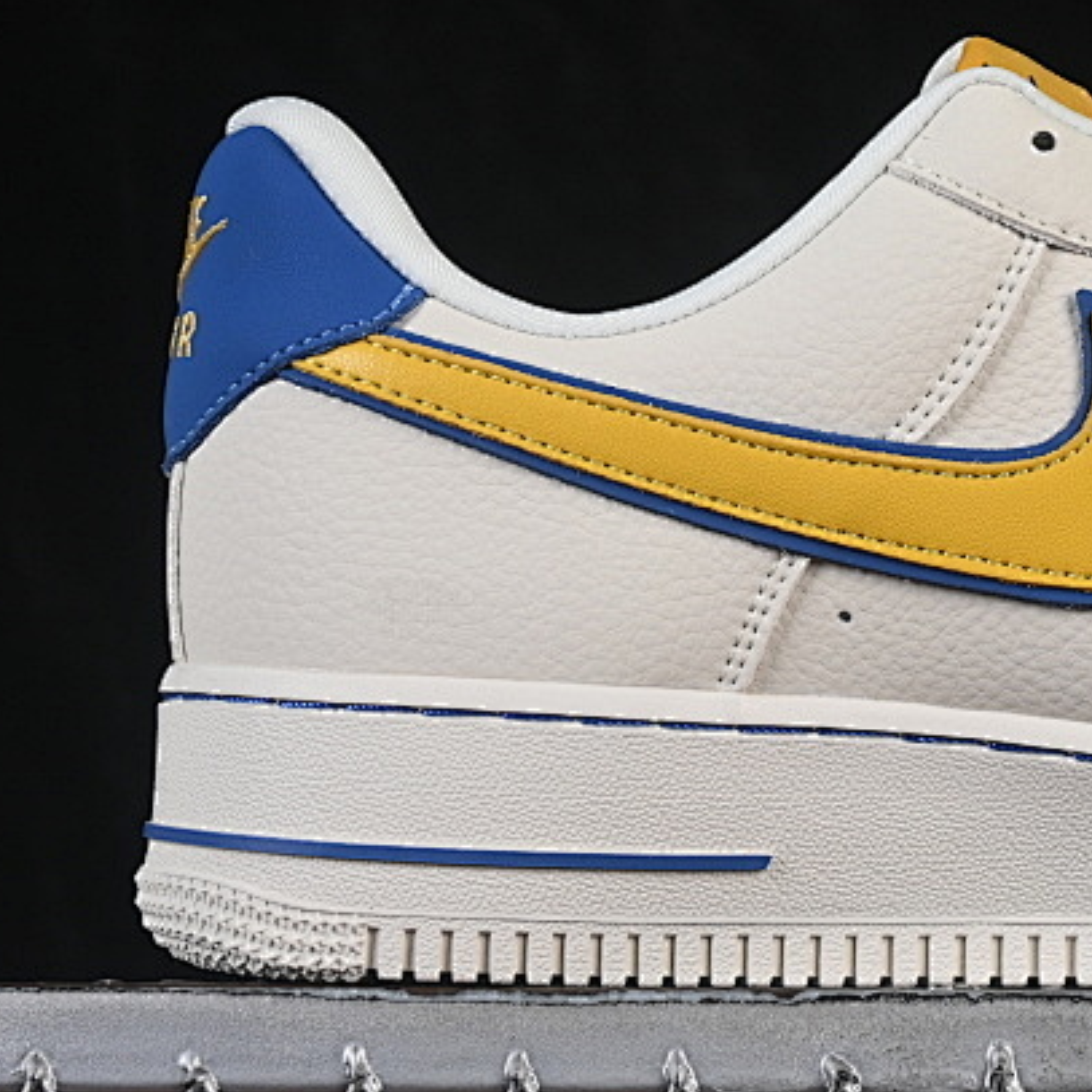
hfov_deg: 10.2
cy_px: 386
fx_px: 6032
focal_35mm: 169
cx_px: 1194
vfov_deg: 10.3
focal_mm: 50
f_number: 8
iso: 160
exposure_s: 1/80
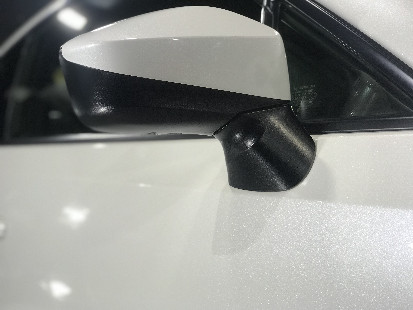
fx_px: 680
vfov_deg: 25.7
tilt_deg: +0.3
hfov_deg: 33.8
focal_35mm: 57
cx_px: 206
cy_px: 155
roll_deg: +7.0
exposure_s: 1/60
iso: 64
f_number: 2.8
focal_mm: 6.6
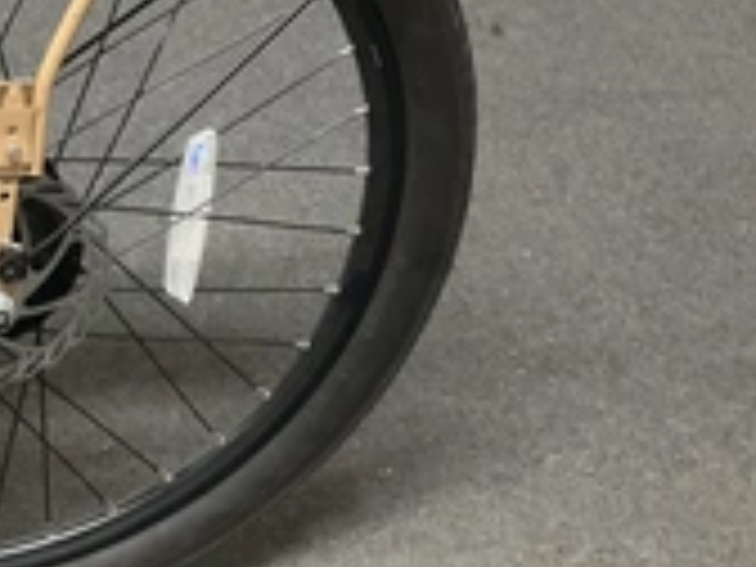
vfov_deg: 21.1
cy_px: 117
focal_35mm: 69
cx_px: -99
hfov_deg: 25.8
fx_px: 1507
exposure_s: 1/30
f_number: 1.8
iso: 320
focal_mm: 3
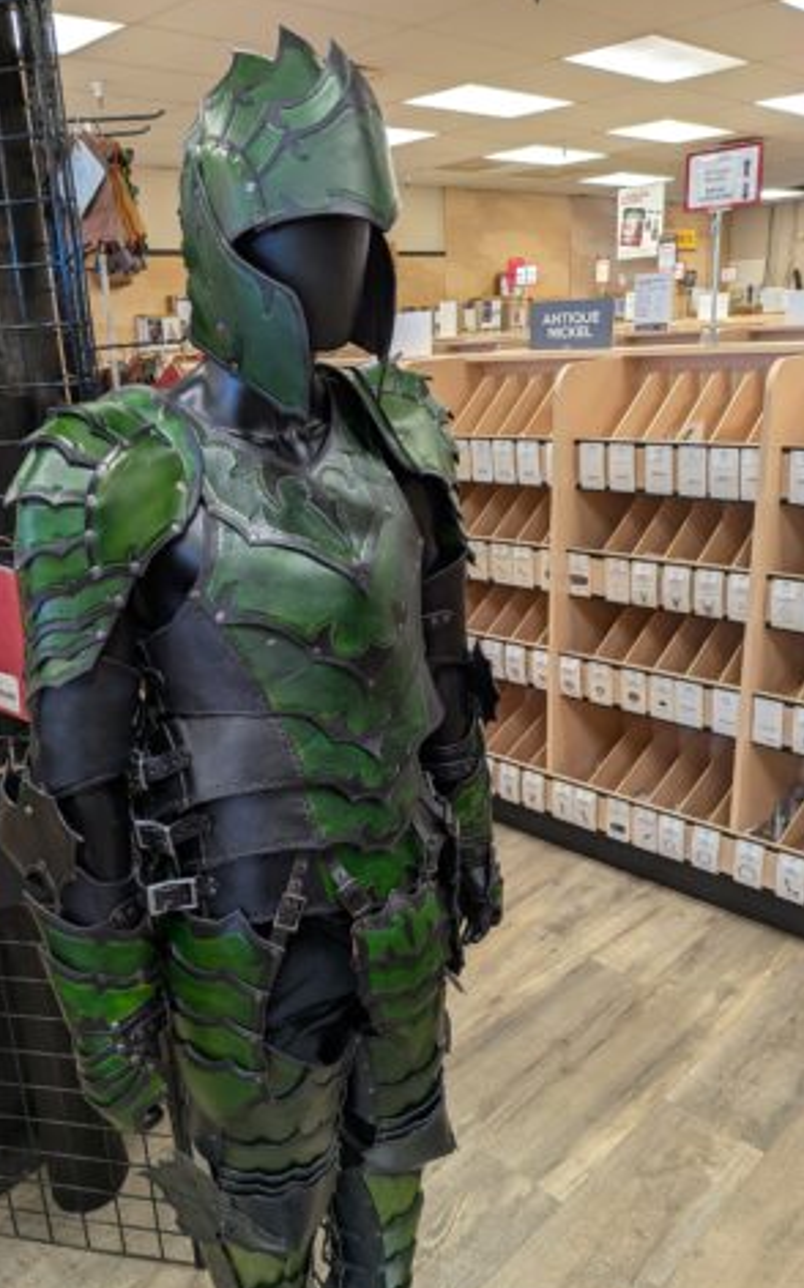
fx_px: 947
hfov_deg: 45.7
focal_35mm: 27
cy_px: 651
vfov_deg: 68.4
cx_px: 313
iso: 42
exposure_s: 1/25
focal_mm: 4.53
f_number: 1.7
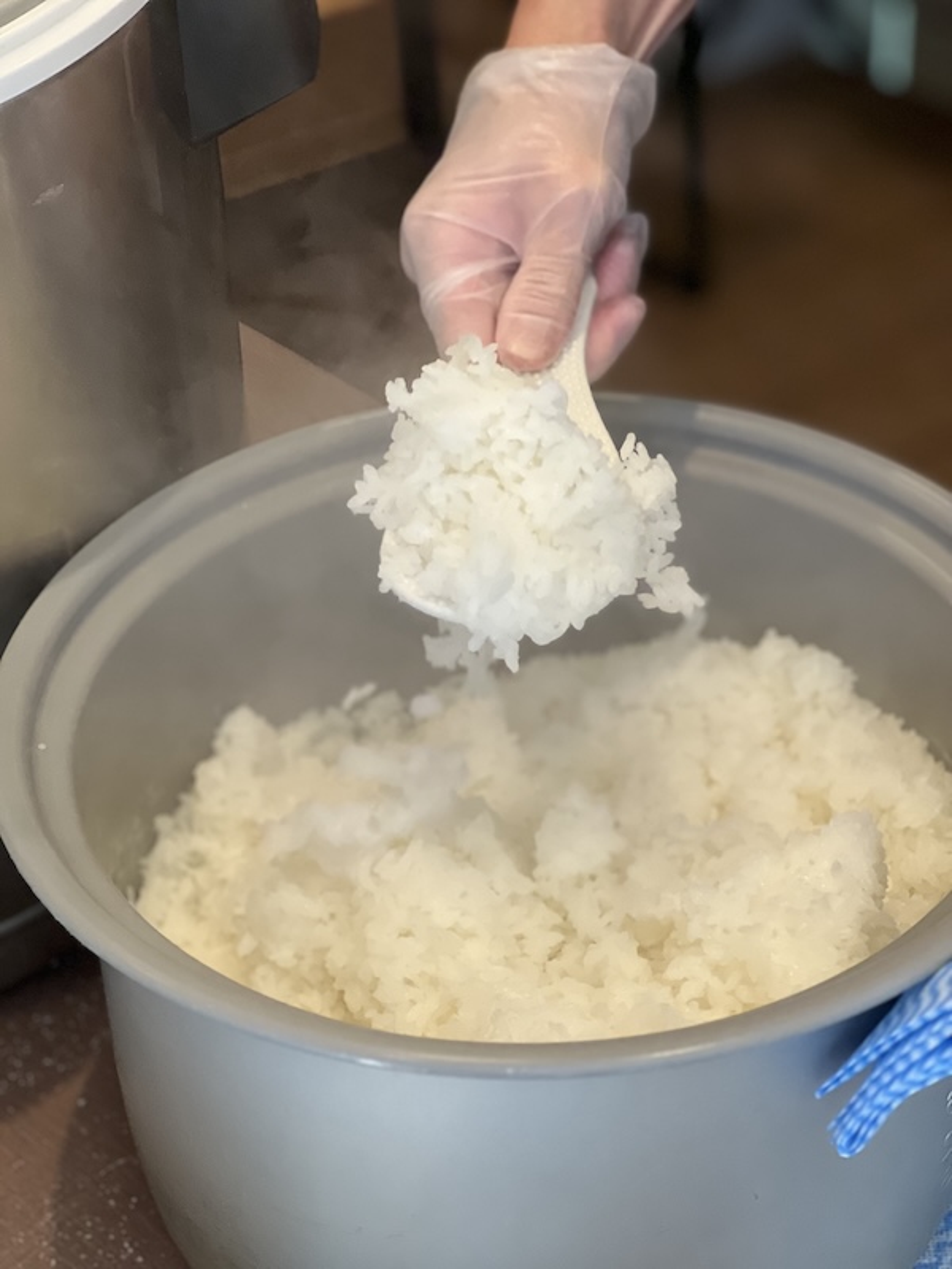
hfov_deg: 19.1
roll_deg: +2.9
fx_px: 2824
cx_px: 476
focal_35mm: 77
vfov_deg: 25.3
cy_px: 634
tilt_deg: -36.4
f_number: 2.8
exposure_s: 1/121
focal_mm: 9
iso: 160
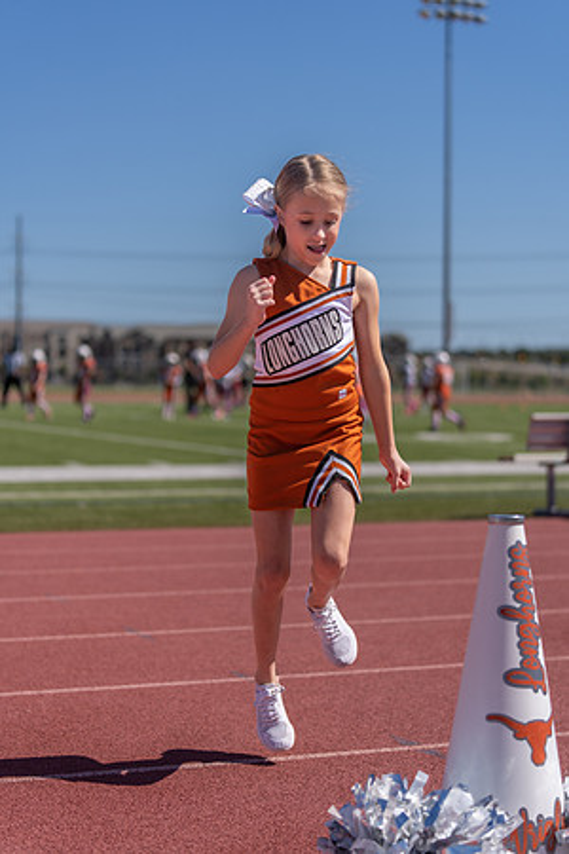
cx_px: 284
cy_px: 427
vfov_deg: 28.8
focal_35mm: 70
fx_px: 1659
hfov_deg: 19.5
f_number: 2.8
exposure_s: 1/3200
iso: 100
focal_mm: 70
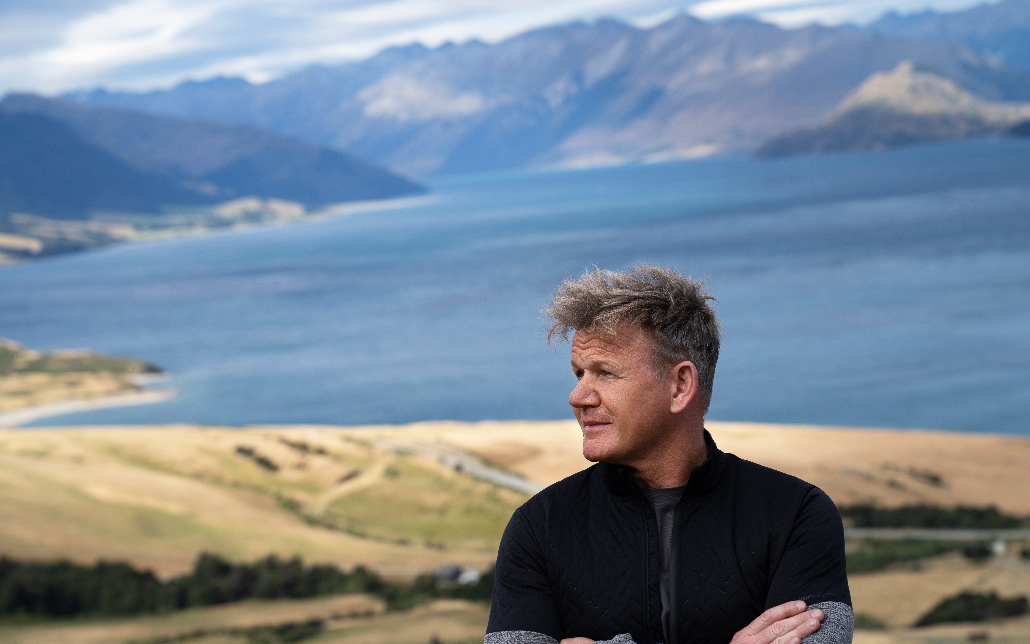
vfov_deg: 16.5
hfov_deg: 26.1
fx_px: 2218
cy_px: 370
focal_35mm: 79
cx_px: 536
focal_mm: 70
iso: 100
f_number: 4.5
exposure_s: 1/640
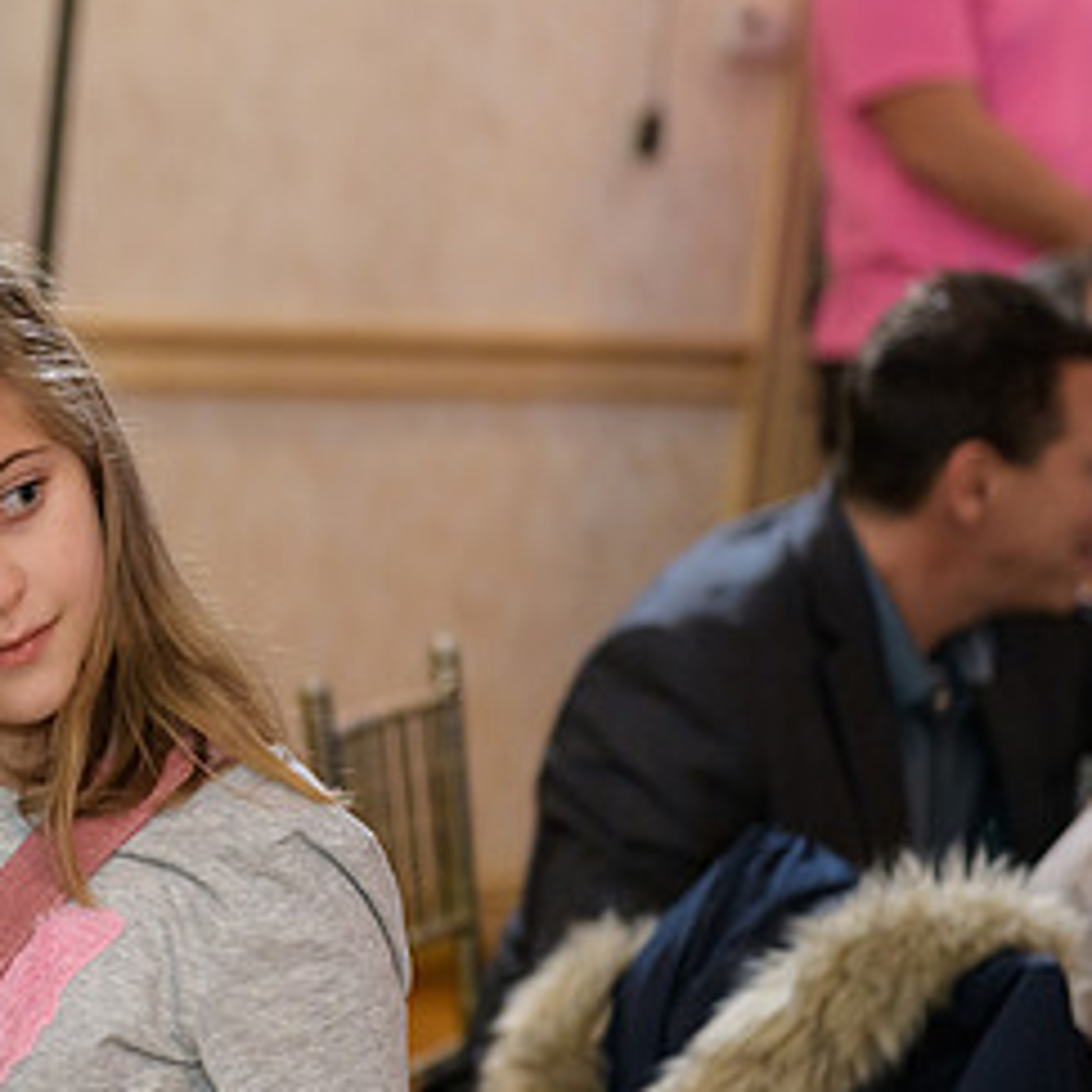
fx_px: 5068
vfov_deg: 12.3
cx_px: -31
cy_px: 645
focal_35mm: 142
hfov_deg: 12.1
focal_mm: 70
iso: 1000
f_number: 3.2
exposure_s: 1/125
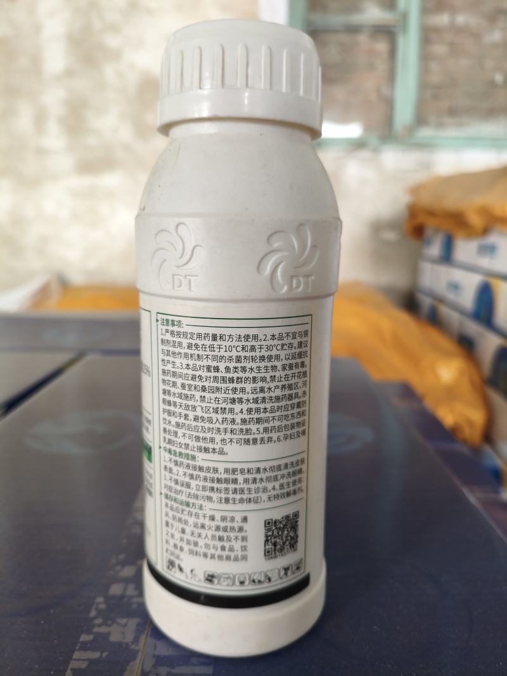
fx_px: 508
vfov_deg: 67.3
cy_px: 338
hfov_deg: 53.1
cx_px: 254
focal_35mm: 26
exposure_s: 1/50
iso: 200
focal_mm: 4.94
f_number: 1.5
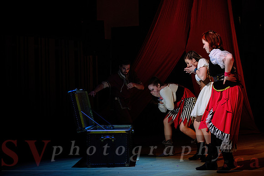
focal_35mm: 64
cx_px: 166
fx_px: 470
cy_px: 88
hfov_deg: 31.2
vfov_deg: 21.2
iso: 1600
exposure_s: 1/250
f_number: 2.8
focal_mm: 51
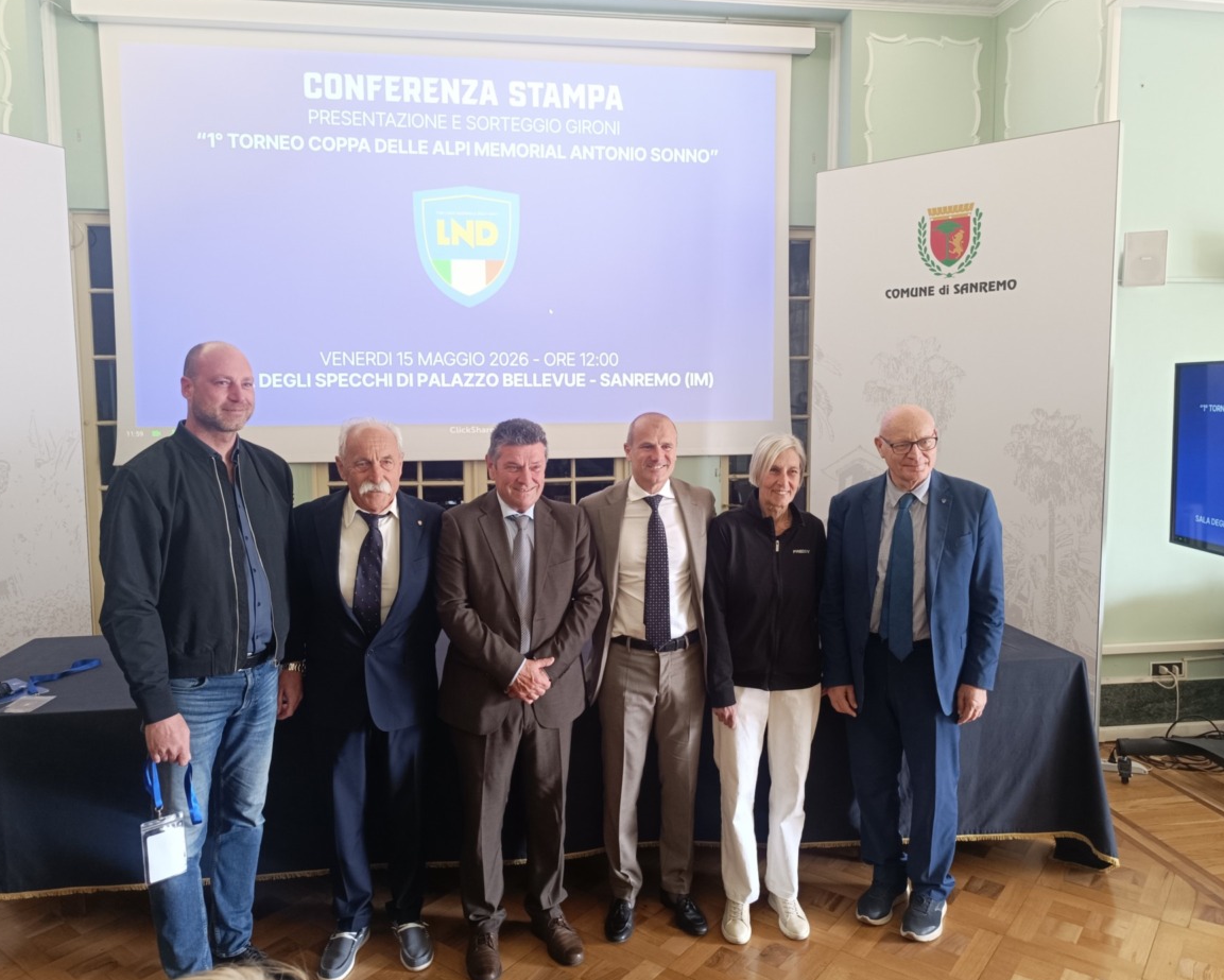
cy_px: 478
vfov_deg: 54.9
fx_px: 942
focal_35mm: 26
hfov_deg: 66.0
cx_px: 615
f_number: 1.65
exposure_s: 1/50
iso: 943
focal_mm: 6.14
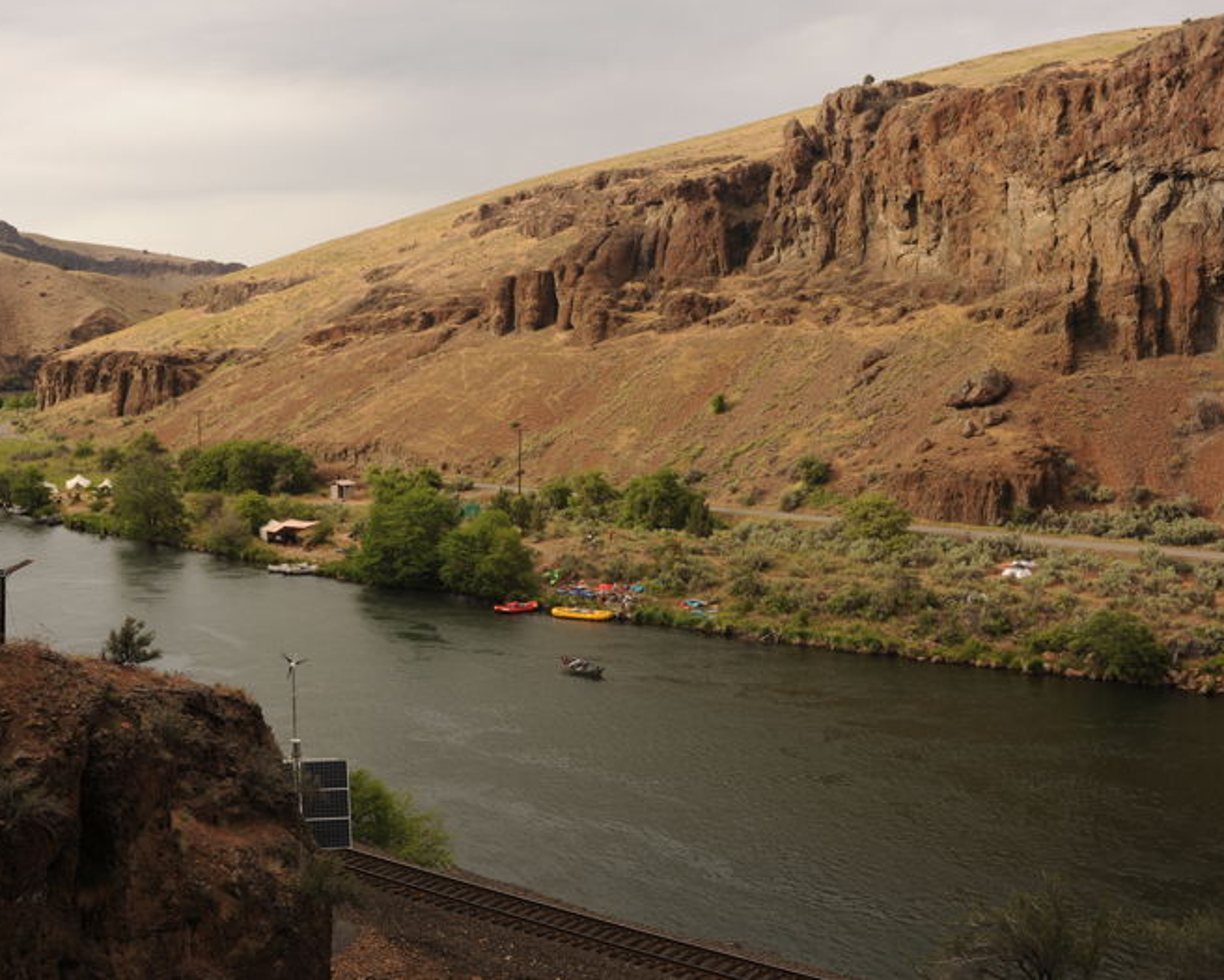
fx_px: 1449
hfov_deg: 45.6
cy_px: 493
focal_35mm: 40
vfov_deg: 37.3
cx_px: 494
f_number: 5.6
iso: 200
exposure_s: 1/320
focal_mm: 35
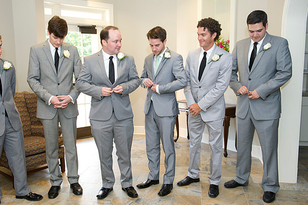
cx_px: 140
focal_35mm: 36
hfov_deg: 53.1
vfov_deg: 36.8
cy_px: 110
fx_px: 308
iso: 800
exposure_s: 1/100
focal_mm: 31
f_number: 4
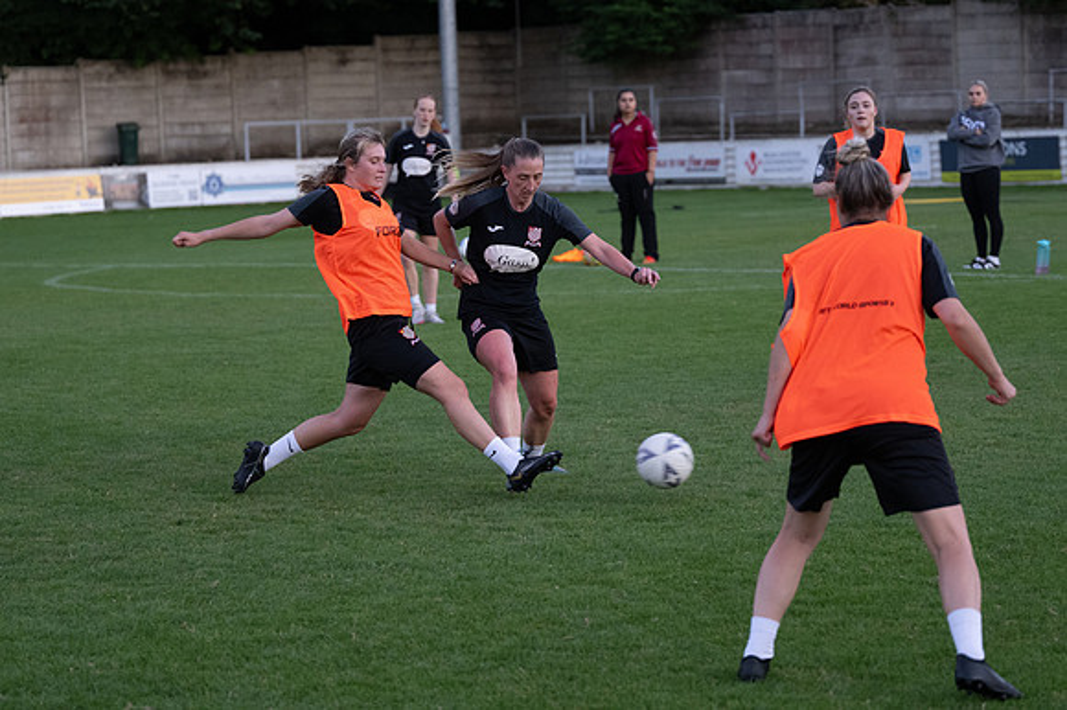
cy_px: 355
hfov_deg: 18.4
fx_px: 3288
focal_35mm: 111
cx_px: 534
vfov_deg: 12.3
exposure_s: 1/500
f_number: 2.8
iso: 2000
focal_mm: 74
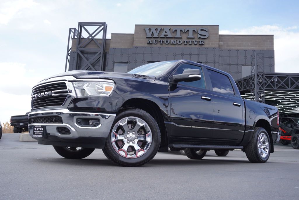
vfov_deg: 38.4
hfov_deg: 55.1
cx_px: 150
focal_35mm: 34
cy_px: 100
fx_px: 287
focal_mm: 23
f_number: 5
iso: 100
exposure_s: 1/250
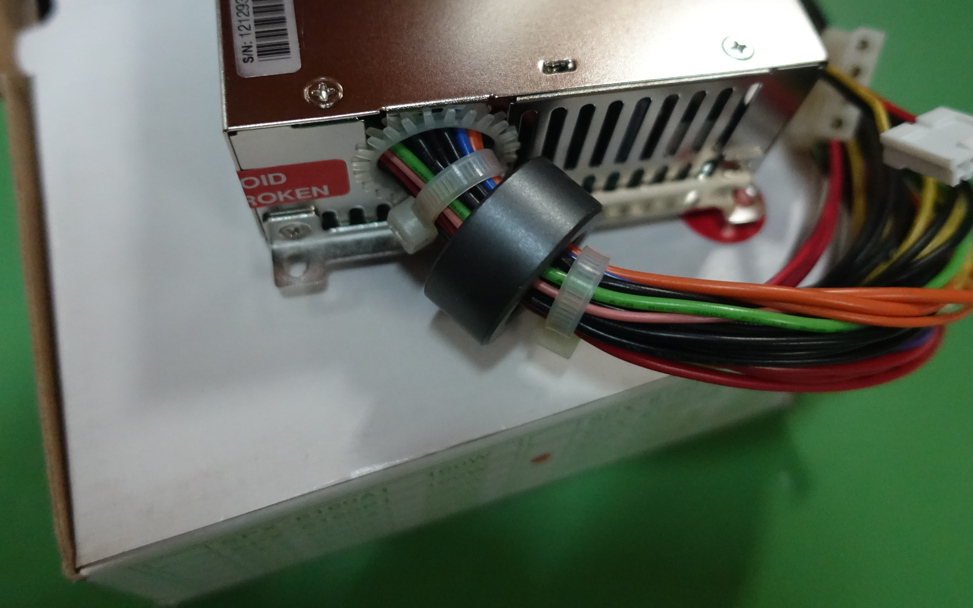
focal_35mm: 29
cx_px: 491
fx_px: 769
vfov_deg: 43.0
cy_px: 253
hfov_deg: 64.6
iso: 3200
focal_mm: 8.8
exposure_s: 1/160
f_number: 1.8
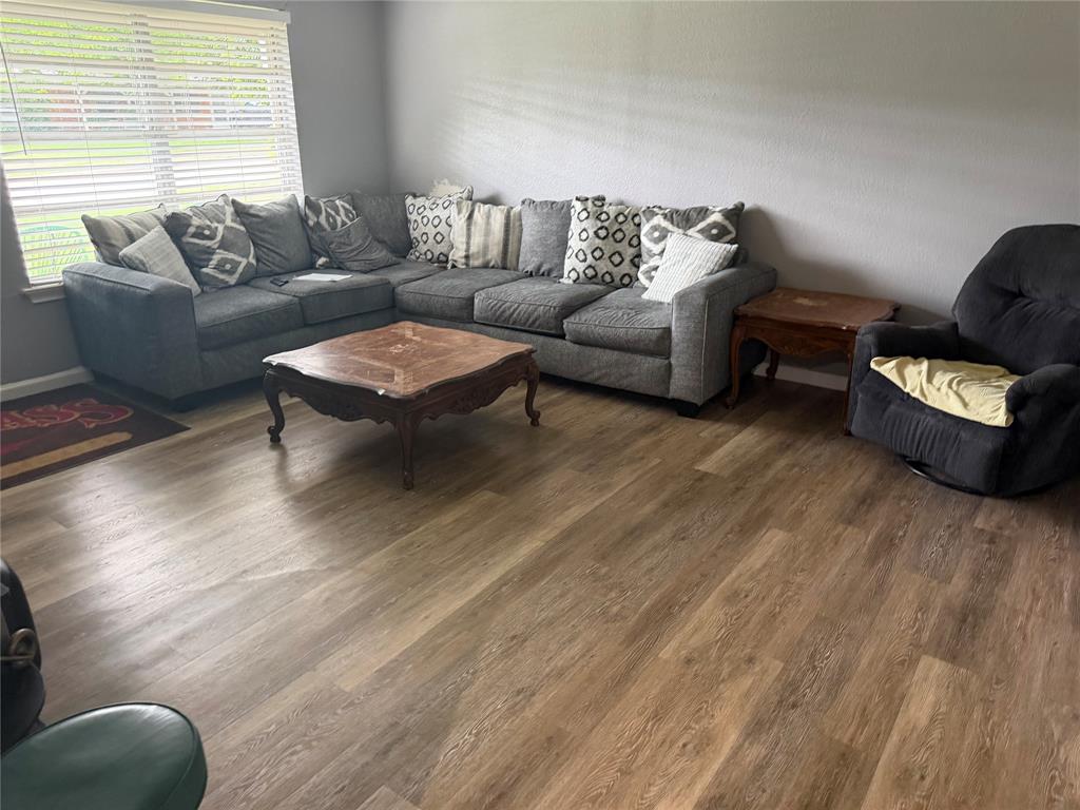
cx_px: 540
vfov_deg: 56.8
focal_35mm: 24
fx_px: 749
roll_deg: +0.0
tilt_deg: -21.3
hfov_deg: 71.6
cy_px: 405
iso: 400
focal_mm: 6.76
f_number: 1.78
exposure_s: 1/60
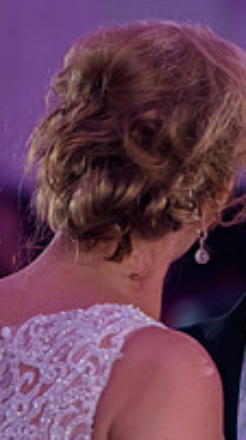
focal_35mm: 603
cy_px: 302
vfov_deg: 3.6
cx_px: 346
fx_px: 7022
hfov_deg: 2.0
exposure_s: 1/125
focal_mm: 200
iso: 1600
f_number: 3.2
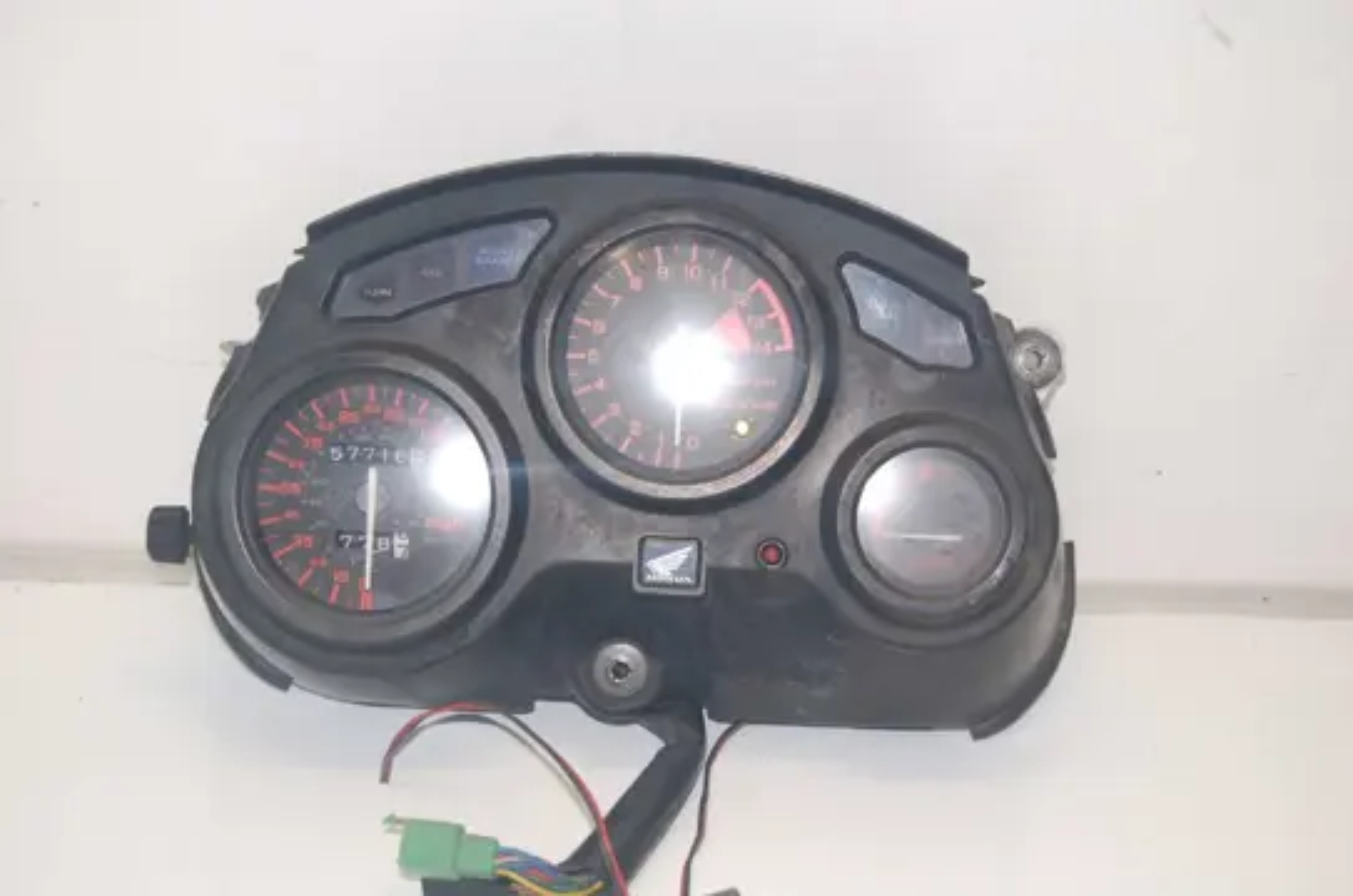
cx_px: 676
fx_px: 2589
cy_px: 448
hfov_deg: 29.3
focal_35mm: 69
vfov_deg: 19.7
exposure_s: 1/60
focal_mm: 46
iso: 400
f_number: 5.3
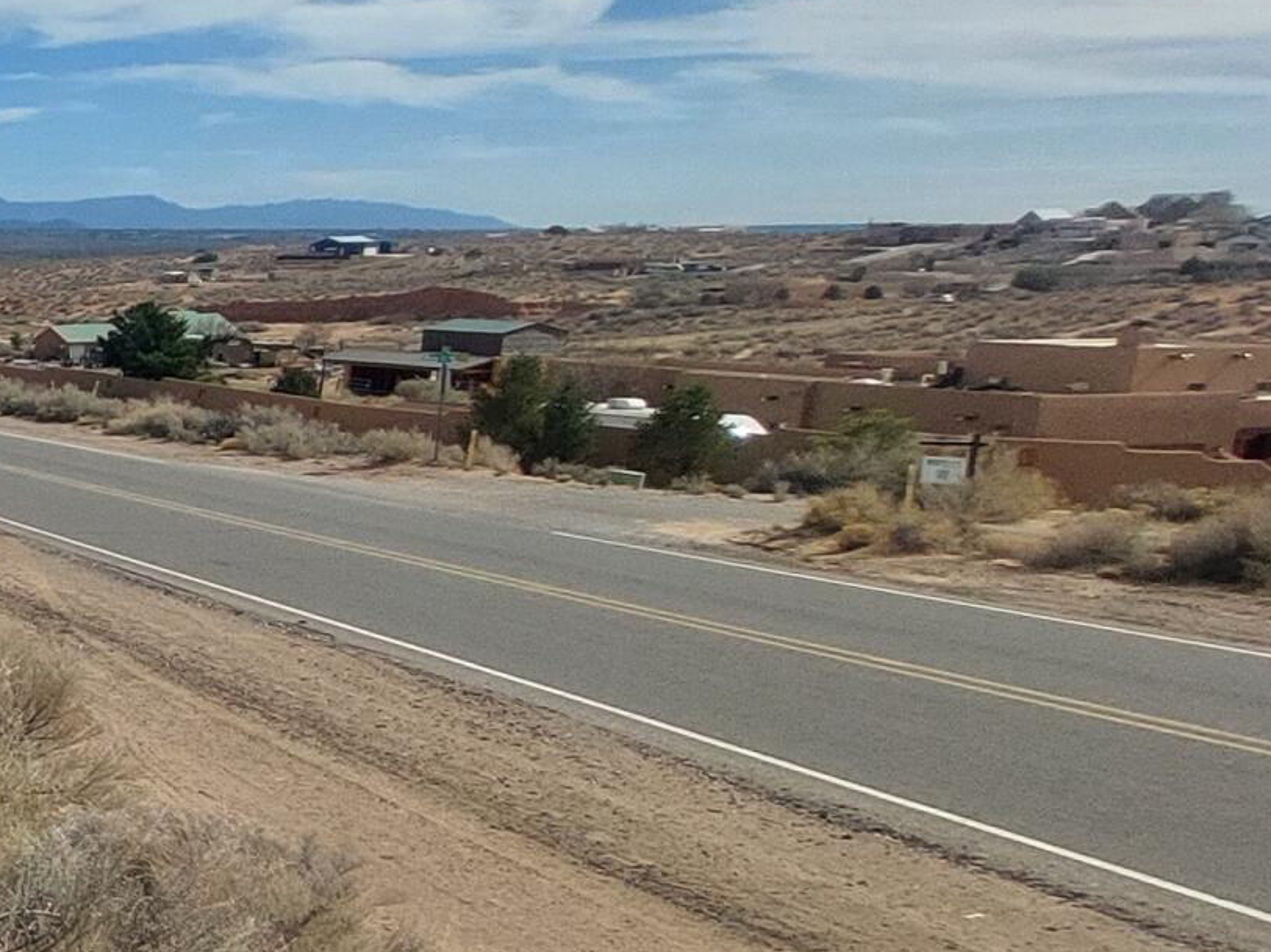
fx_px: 1762
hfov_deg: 23.0
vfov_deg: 30.1
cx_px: -971
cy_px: 616
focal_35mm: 48
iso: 50
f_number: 2.2
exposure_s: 1/2551
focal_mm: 1.74
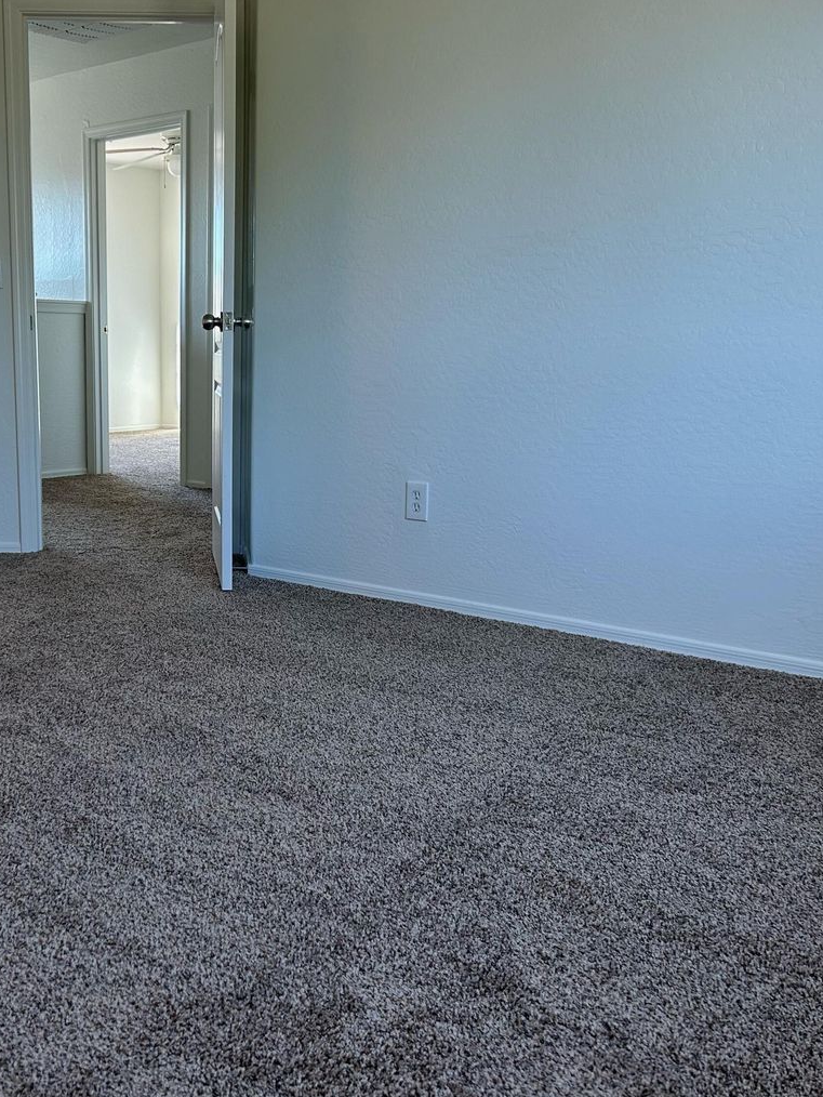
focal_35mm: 35
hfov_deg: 39.6
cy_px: 552
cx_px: 205
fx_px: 1109
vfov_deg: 52.6
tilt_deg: -10.6
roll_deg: +0.3
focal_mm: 5.7
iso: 125
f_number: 1.5
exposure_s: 1/120
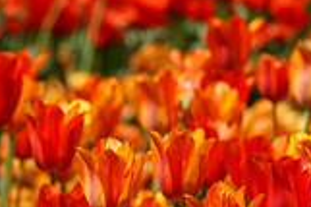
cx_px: -66
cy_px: 320
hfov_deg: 3.8
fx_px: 4677
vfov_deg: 2.5
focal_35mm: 542
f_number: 3.2
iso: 200
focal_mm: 100
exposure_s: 1/2500
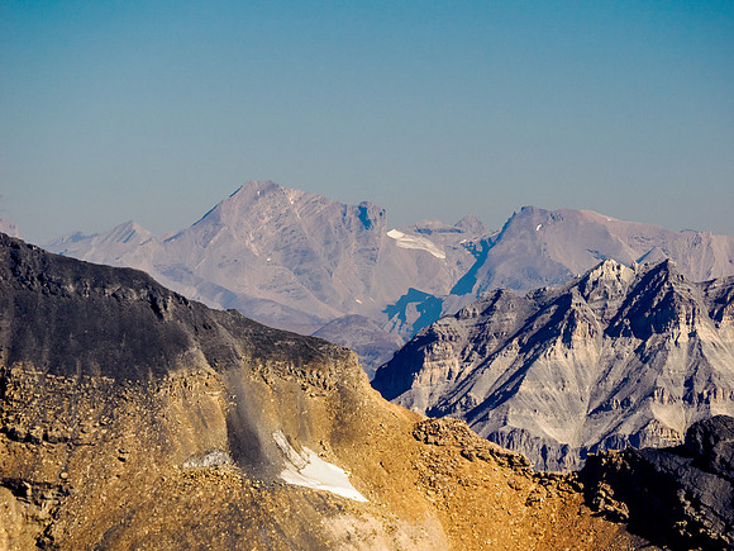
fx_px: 6361
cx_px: 367
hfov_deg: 6.6
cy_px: 276
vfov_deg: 5.0
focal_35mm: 300
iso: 320
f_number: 8
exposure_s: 1/320
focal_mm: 150
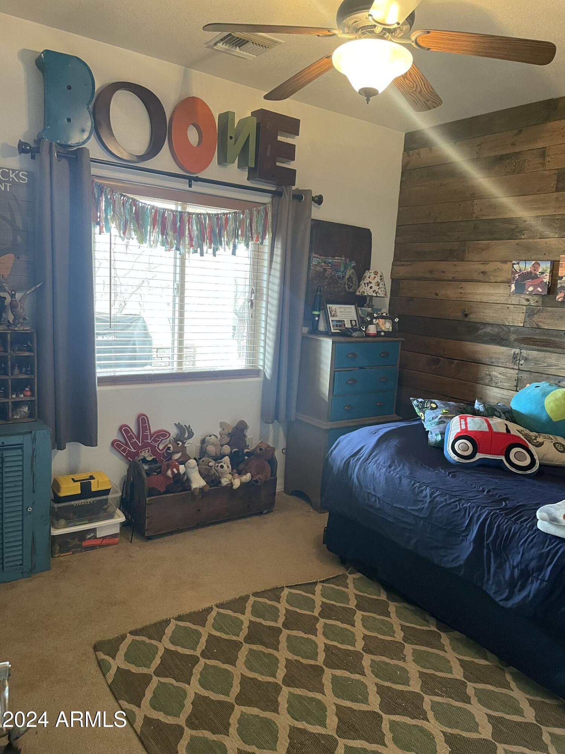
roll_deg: -2.6
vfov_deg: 67.3
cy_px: 377
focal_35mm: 26
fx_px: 566
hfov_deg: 53.1
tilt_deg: -9.0
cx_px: 282
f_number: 1.6
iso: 400
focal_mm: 4.2
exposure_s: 1/40
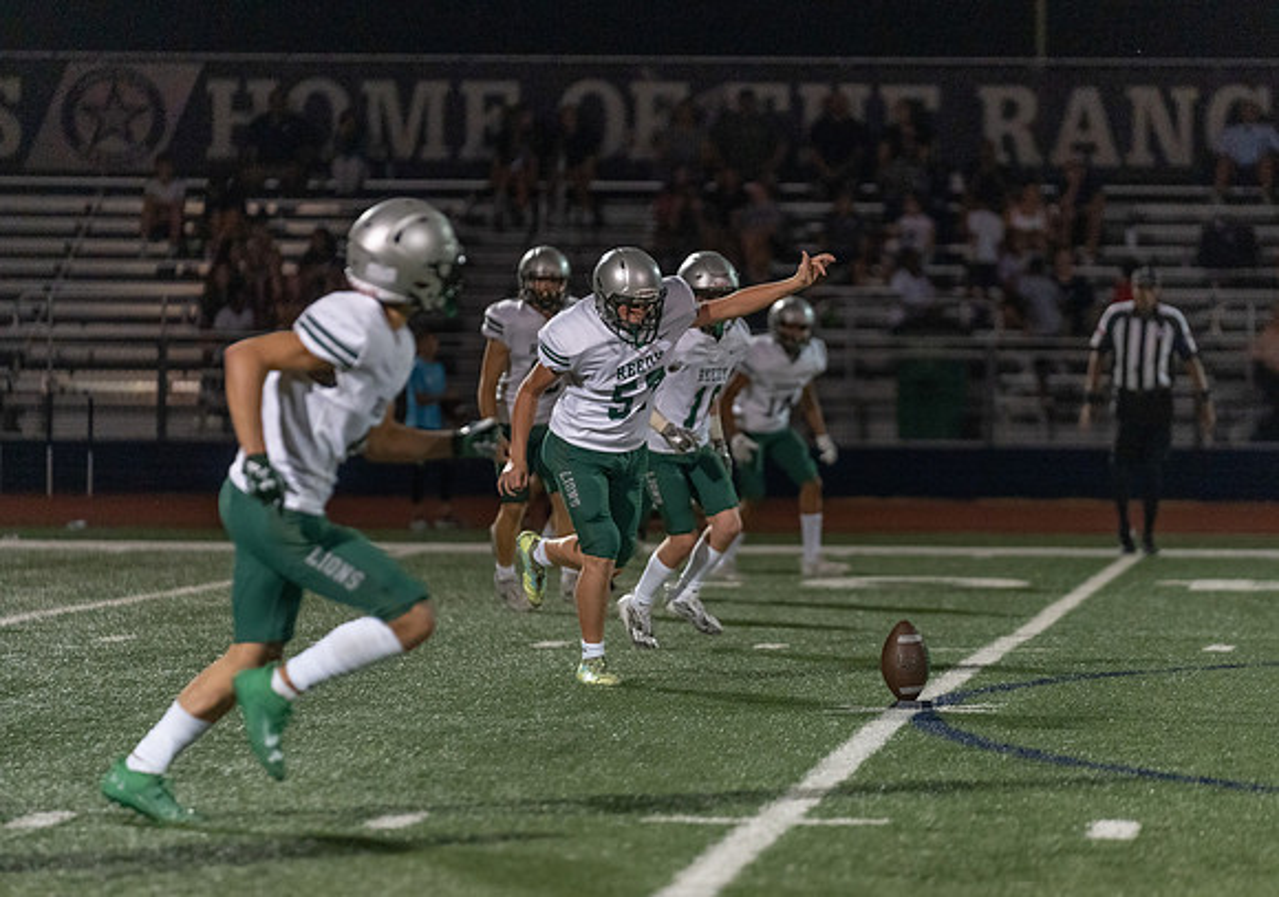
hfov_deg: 9.0
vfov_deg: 6.3
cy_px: 453
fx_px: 8099
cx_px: 698
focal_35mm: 224
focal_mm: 200
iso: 5000
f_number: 2.8
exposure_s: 1/1000
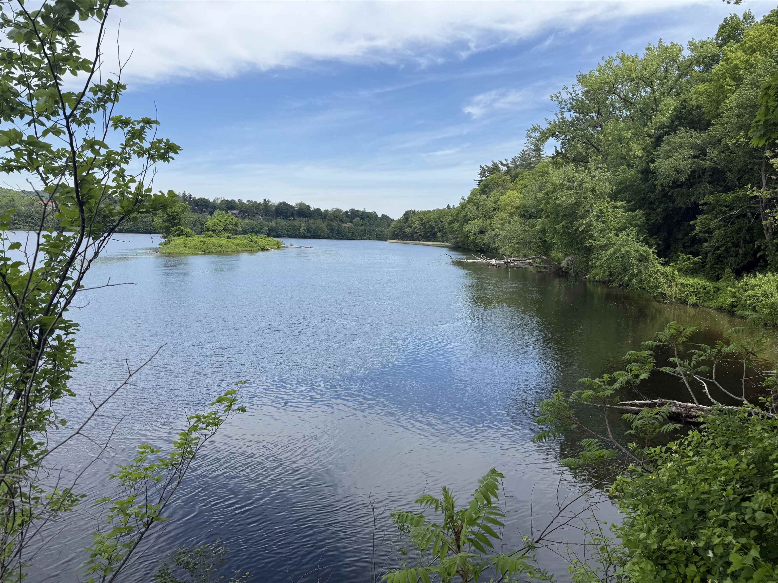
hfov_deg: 71.6
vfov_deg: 56.8
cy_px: 292
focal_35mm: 24
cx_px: 389
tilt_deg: -6.4
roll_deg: -1.4
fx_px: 539
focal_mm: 6.76
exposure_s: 1/3759
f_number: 1.78
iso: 80
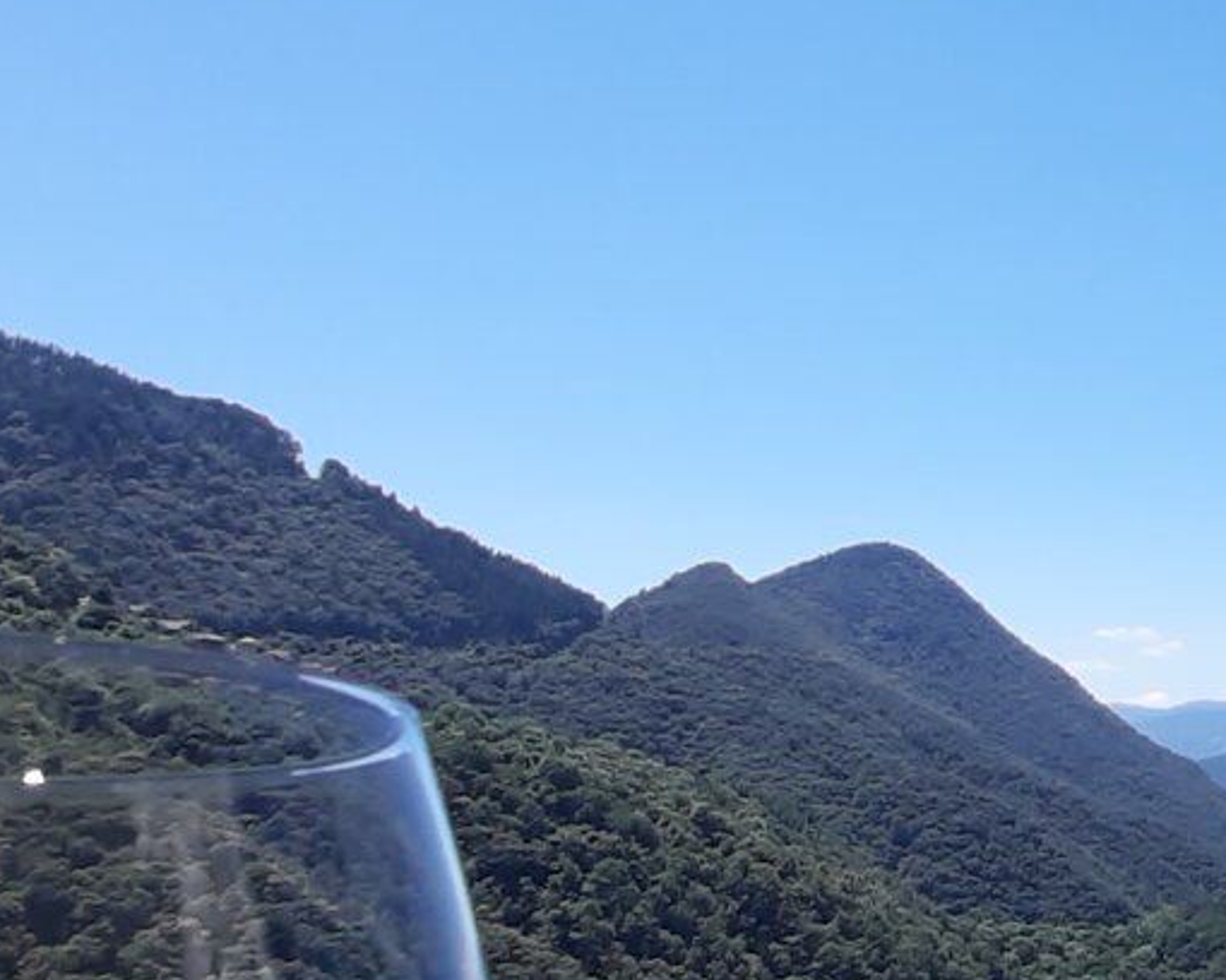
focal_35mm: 51
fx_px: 1851
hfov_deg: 31.7
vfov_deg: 29.6
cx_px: 1399
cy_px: 394
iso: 40
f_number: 2.2
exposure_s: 1/984
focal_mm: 1.42
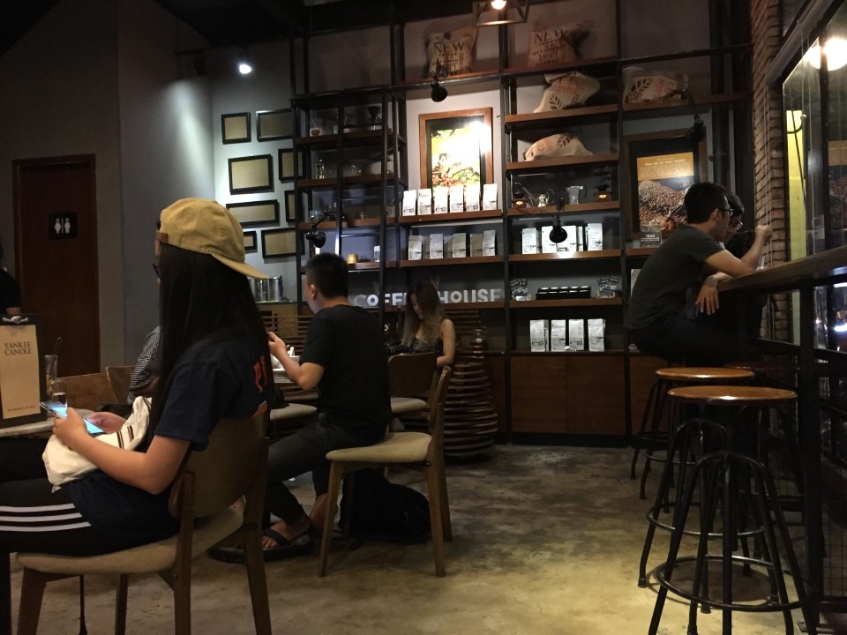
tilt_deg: +0.1
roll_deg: +1.6
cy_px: 318
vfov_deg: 48.2
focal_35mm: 29
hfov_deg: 61.7
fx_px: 710
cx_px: 424
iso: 320
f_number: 2.2
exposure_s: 1/17
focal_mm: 4.15
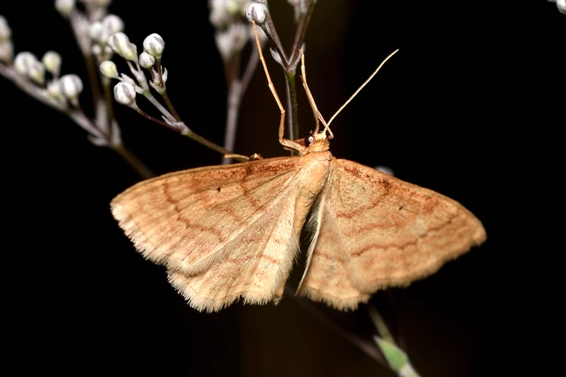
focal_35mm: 225
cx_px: 283
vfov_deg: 6.1
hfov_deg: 9.2
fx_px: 3536
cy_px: 188
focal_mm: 150
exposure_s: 1/250
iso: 100
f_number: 10
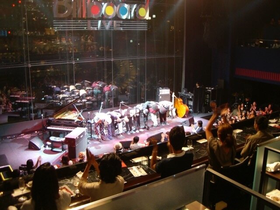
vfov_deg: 37.7
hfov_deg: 49.0
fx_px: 307
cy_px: 105
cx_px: 140
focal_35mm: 38
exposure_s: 1/8
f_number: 2.7
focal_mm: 6.2
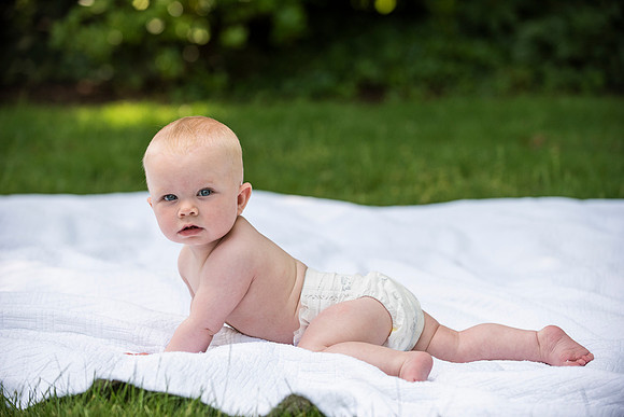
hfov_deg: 18.6
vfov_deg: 12.5
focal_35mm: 110
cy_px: 208
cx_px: 312
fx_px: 1907
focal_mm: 110
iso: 400
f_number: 3.5
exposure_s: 1/1250
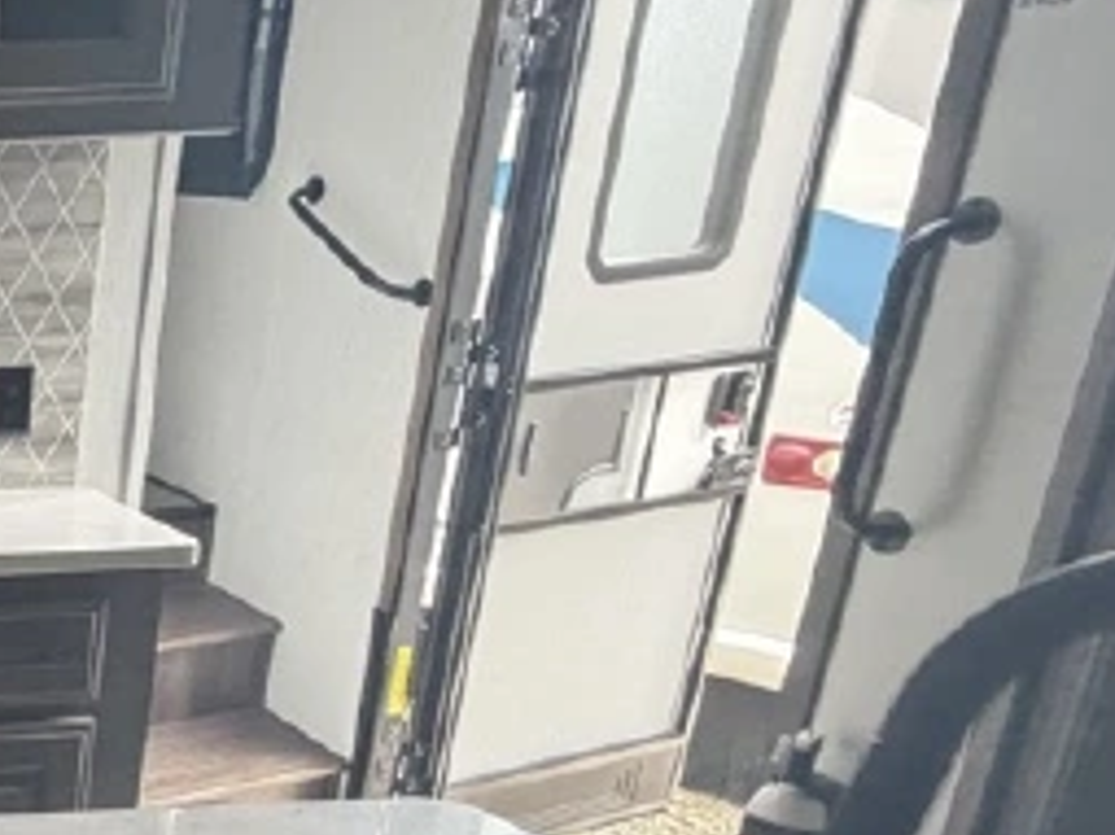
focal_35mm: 44
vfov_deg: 32.6
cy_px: 560
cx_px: -573
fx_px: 1417
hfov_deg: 28.0
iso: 320
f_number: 2.2
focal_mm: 2.22
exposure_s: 1/111
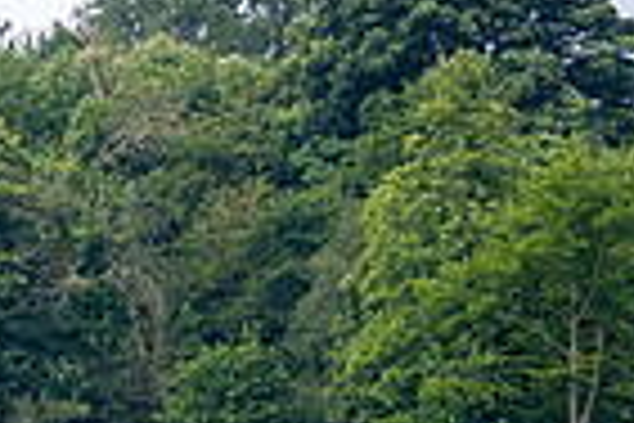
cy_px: 862
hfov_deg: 4.8
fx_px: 7484
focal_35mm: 425
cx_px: -382
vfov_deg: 3.2
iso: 400
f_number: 4
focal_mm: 103
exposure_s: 1/1000
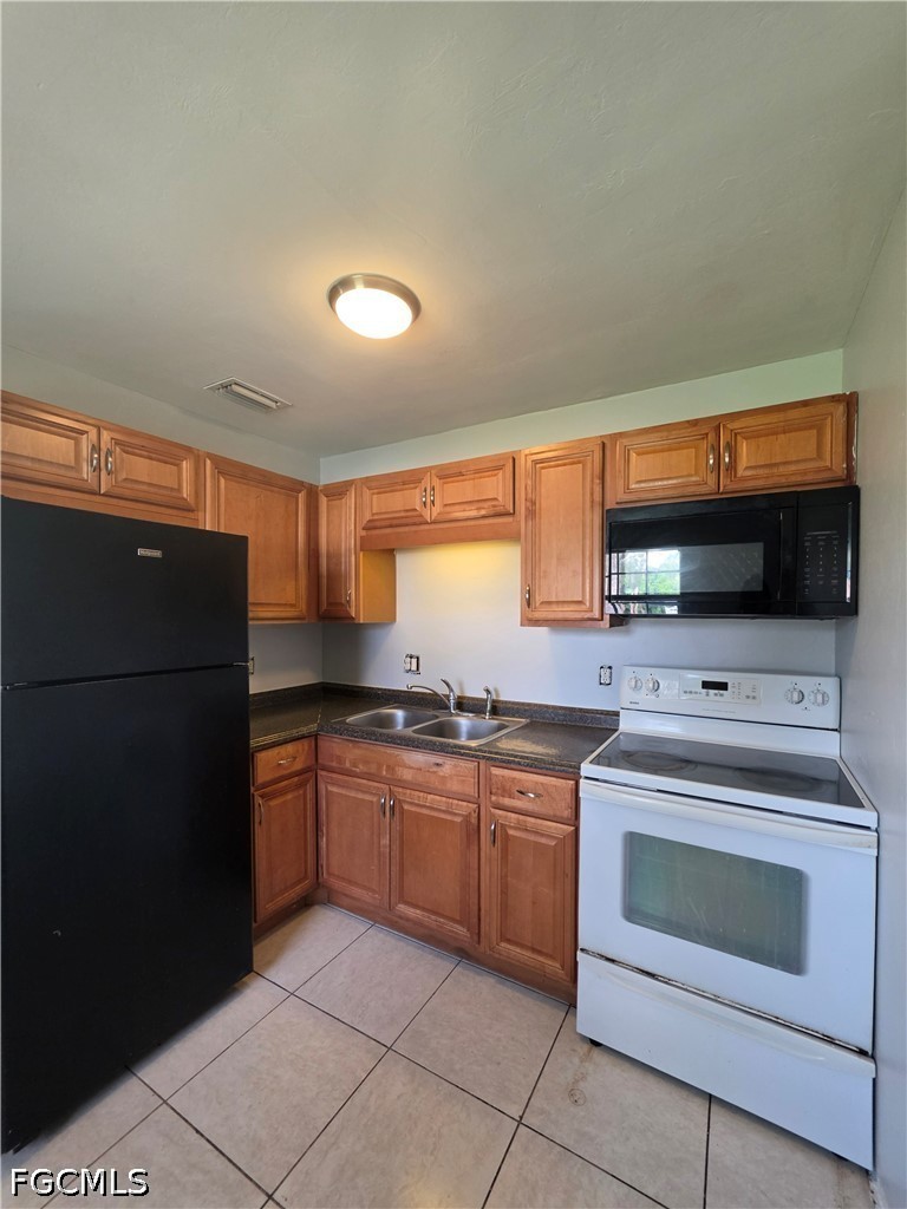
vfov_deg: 106.2
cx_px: 454
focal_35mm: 13
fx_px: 454
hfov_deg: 89.9
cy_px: 604
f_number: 1.9
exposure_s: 1/120
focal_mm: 2.2
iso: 200
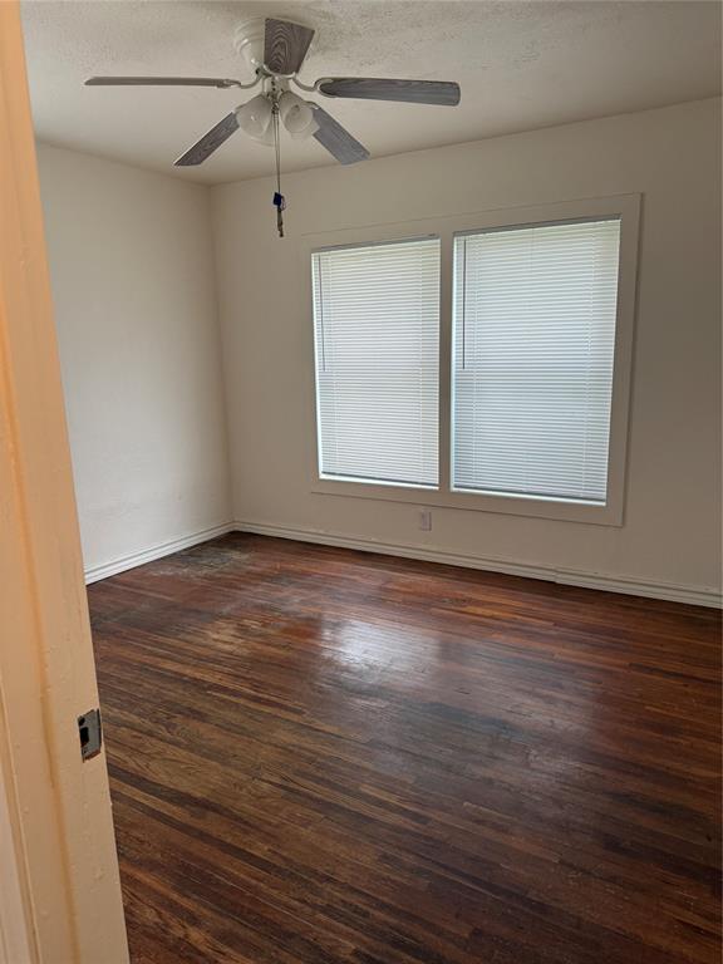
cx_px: 362
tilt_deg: -11.0
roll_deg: +1.1
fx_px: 668
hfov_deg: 56.8
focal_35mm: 24
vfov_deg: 71.6
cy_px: 482
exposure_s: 1/120
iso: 200
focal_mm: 6.76
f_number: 1.78
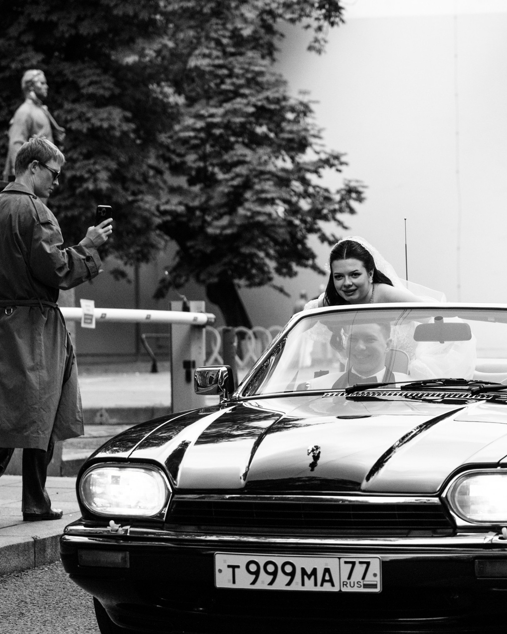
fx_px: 2776
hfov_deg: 10.4
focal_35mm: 148
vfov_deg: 13.0
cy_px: 442
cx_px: 365
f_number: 3.5
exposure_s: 1/1600
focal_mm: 70
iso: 320
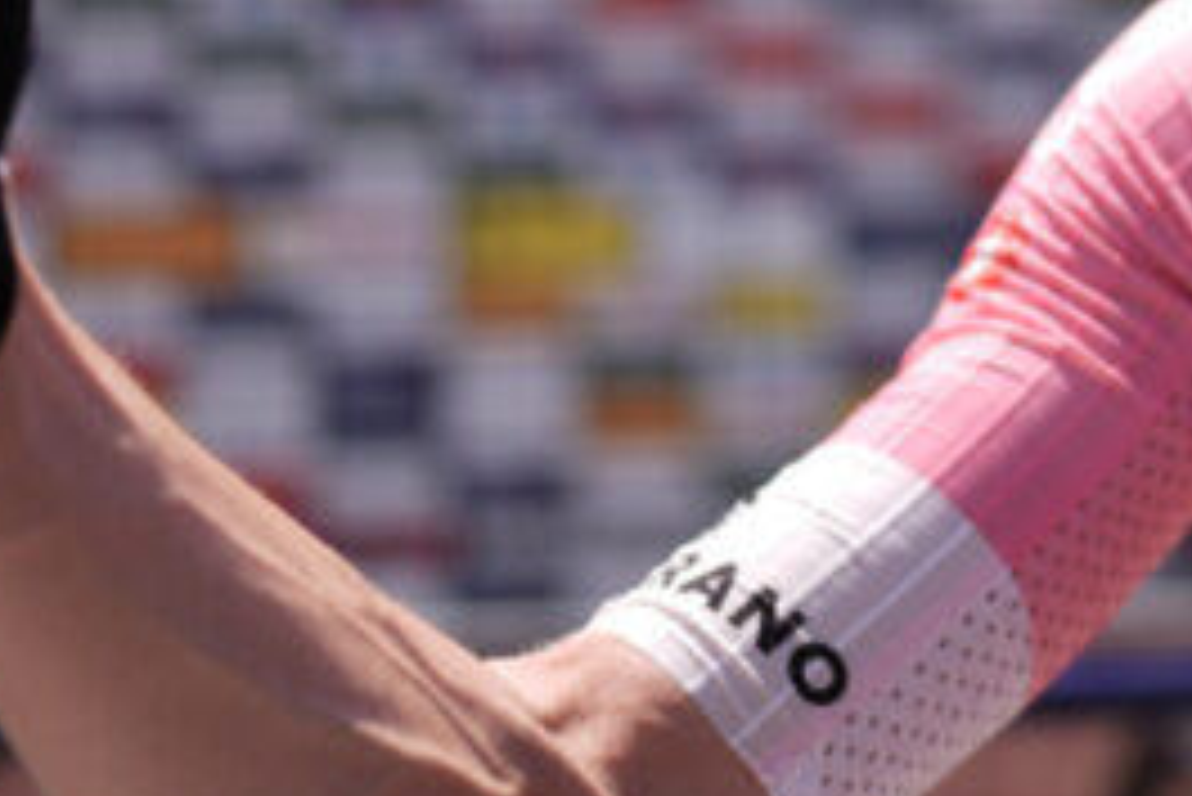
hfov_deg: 15.1
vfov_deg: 10.2
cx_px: 1354
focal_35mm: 132
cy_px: -234
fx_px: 4373
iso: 125
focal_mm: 35
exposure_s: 1/8000
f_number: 1.4
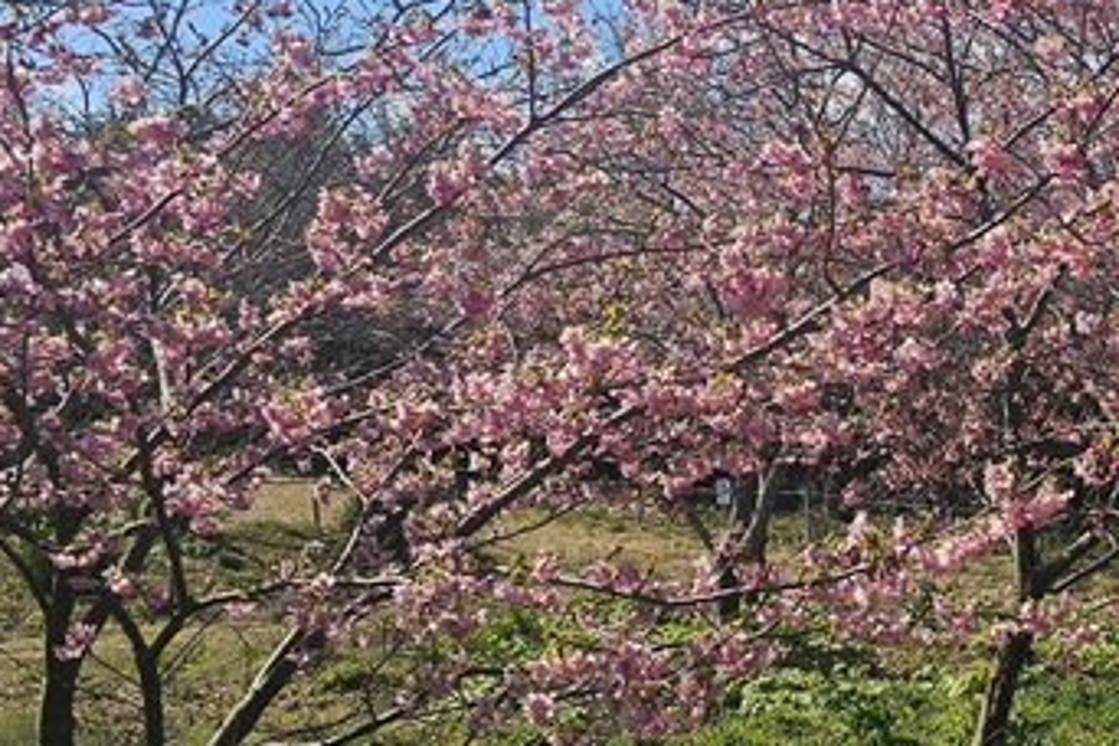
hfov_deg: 33.0
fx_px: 1772
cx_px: 1039
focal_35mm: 57
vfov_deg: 23.3
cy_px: 116
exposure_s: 1/997
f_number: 1.7
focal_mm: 6.3
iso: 10
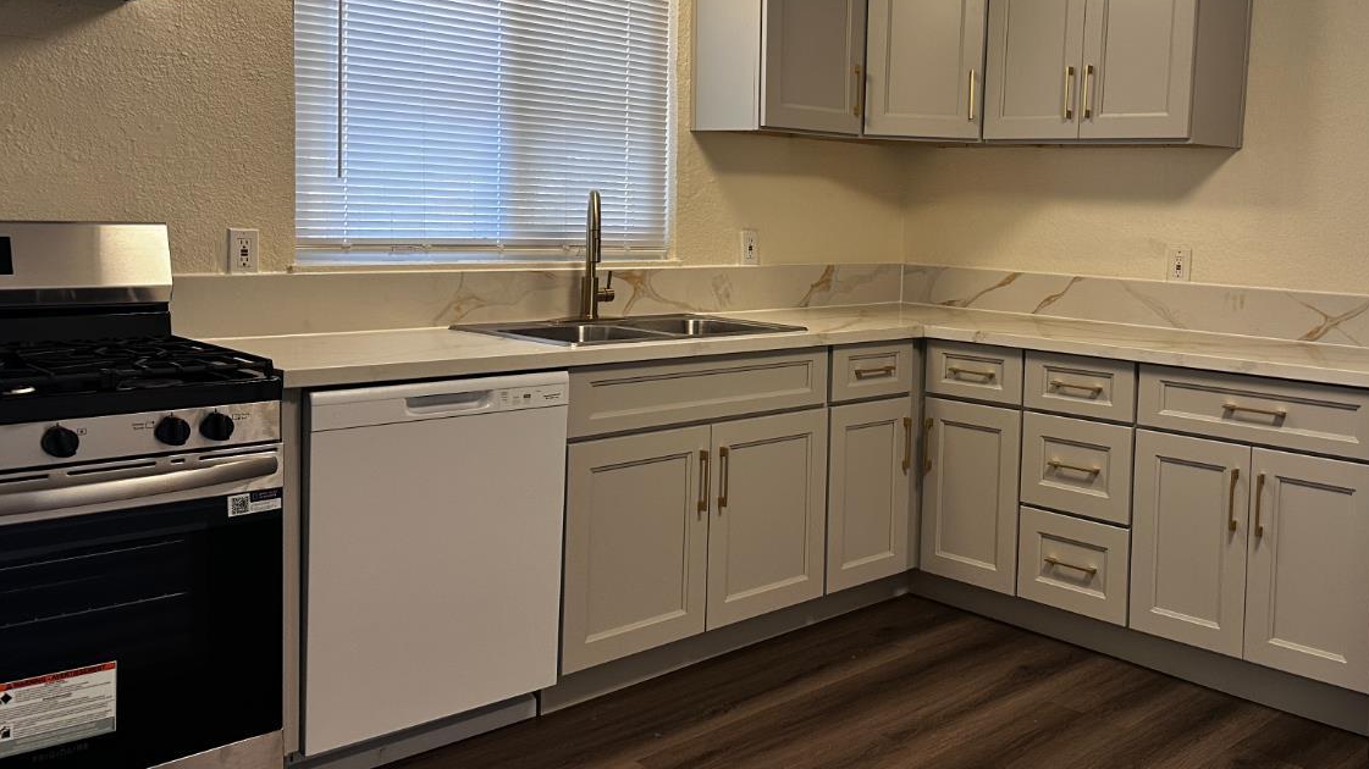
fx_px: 1270
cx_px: 876
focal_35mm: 35
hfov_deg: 55.8
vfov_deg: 33.5
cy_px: 284
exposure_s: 1/120
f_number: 1.78
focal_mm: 6.86
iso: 160
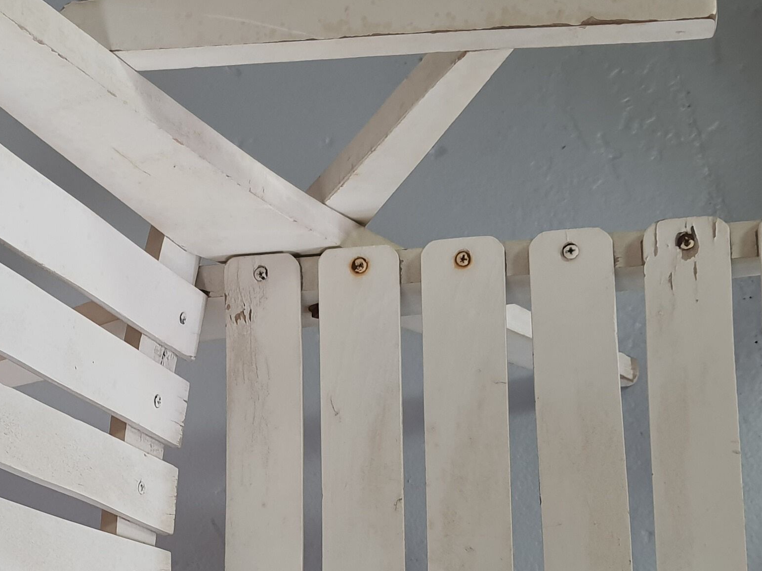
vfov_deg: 21.3
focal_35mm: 68
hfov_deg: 27.8
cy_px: 465
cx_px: 115
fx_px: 1497
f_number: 1.7
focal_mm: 4.32
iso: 100
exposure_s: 1/100
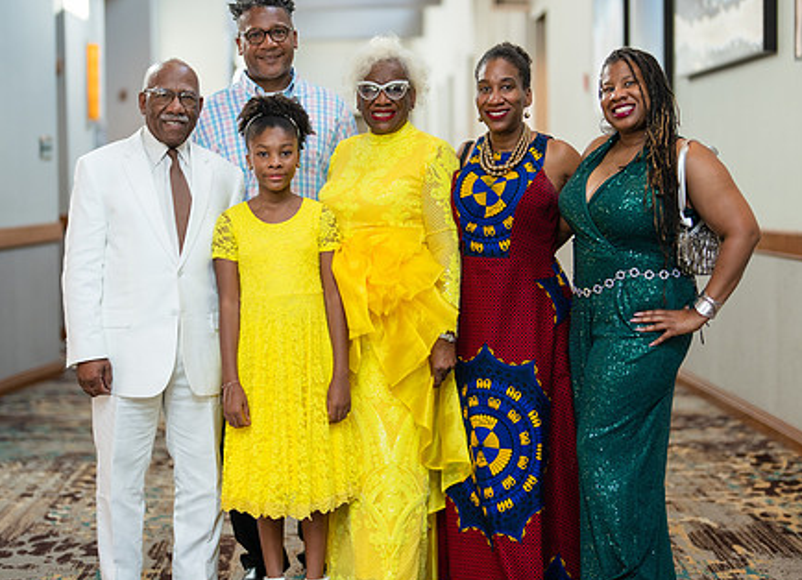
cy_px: 271
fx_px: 1762
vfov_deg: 18.7
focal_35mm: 77
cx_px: 416
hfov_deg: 25.6
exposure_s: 1/320
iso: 200
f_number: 1.2
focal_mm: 50
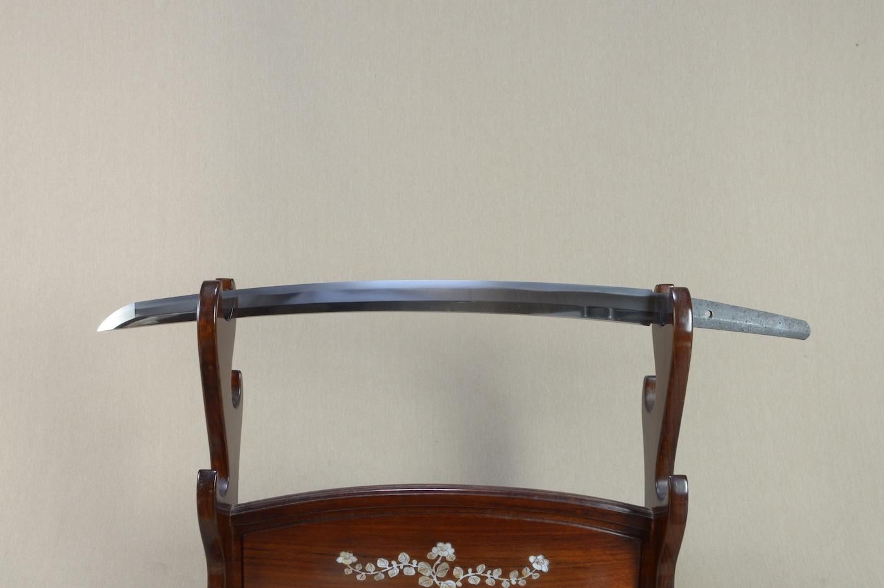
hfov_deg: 62.0
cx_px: 442
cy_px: 294
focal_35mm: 30
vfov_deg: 43.5
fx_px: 736
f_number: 11
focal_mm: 20
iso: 400
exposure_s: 1/2
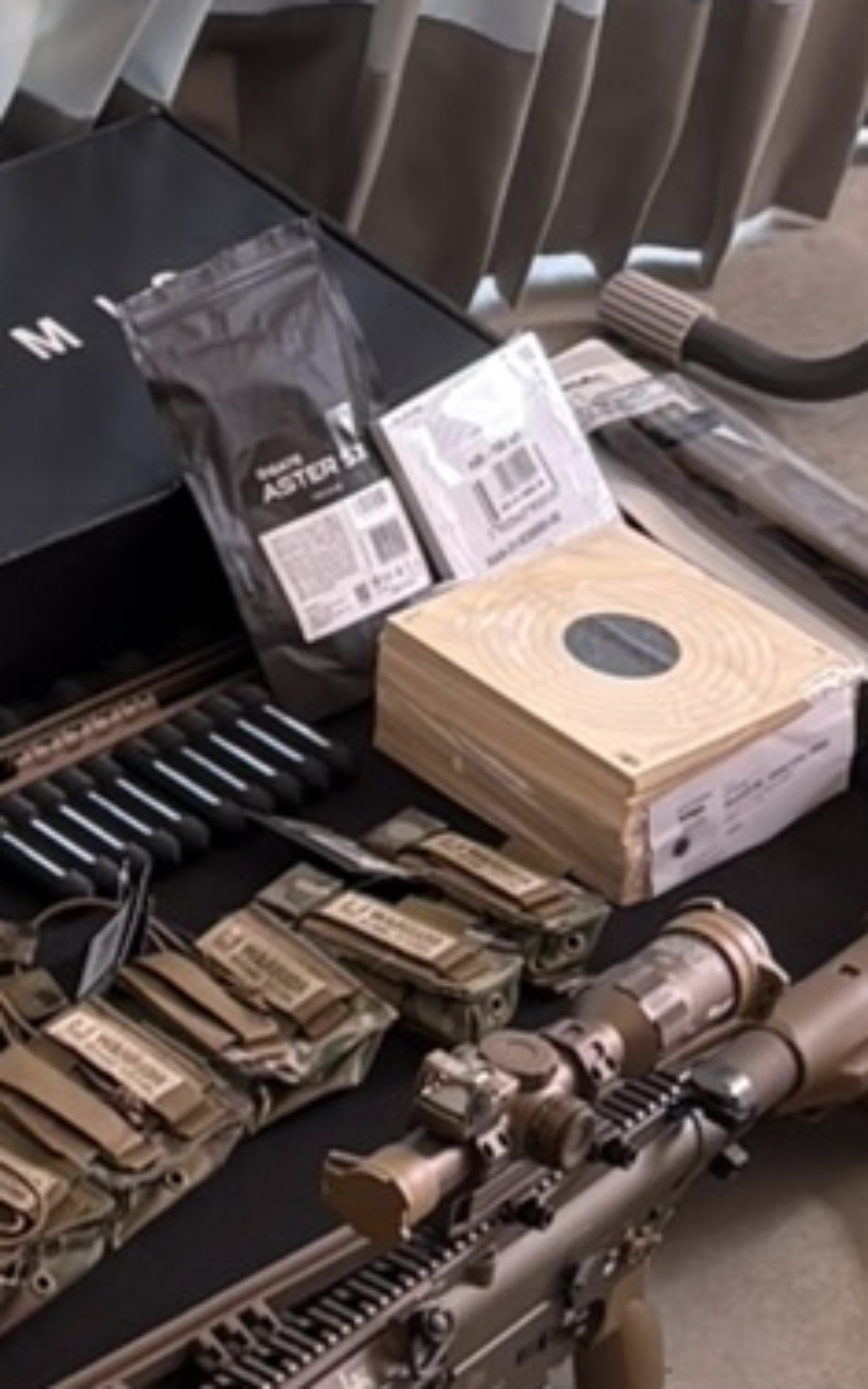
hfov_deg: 8.2
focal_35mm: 150
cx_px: -1001
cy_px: 314
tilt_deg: -32.7
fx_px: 5677
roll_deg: -1.0
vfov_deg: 13.9
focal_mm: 5.96
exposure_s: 1/122
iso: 50
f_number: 1.6
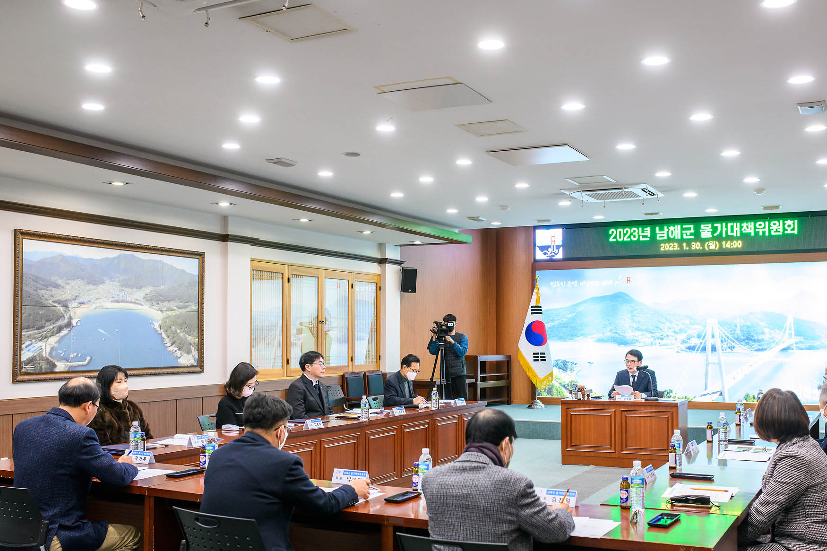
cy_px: 303
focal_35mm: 40
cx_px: 454
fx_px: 919
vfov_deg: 33.4
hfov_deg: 48.4
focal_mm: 35
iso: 1600
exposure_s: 1/160
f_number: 3.5
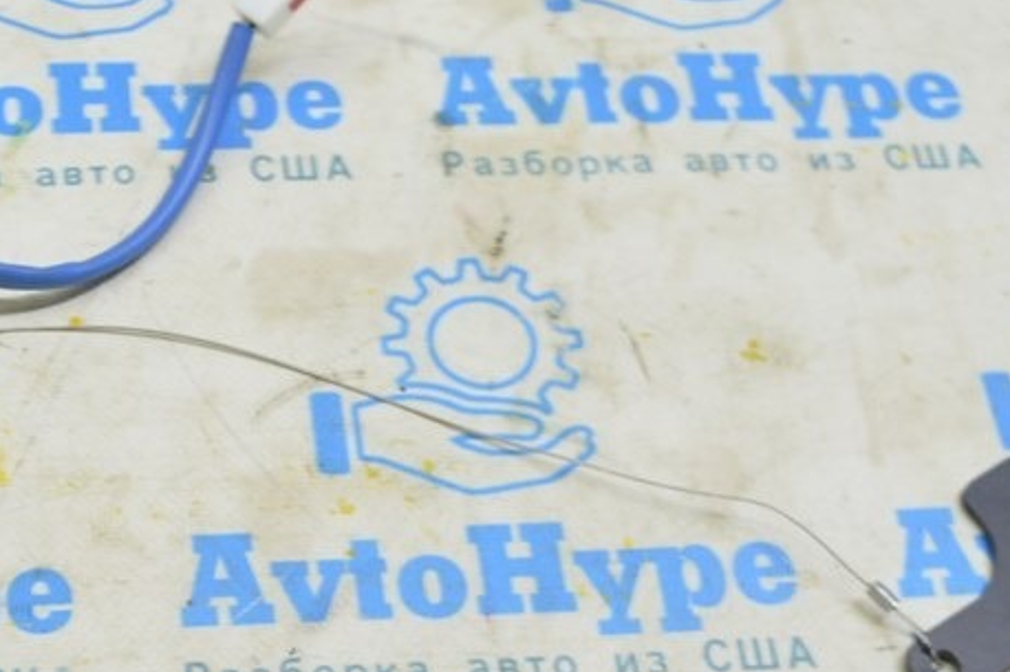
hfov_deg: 25.5
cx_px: 121
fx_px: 2163
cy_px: 499
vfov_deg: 17.6
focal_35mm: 77
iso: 400
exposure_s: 1/20
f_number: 5.6
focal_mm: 23
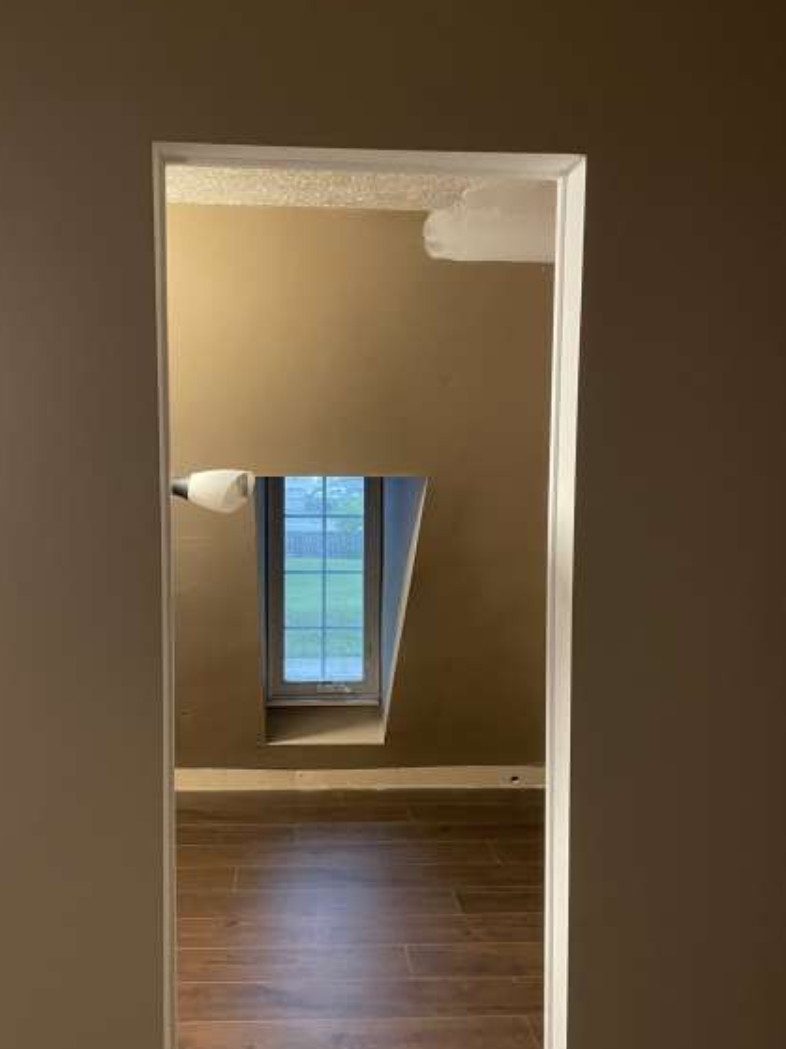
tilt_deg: -3.6
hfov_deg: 45.3
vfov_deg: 58.4
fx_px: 939
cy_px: 517
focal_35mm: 31
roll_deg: -1.0
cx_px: 336
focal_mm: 4.2
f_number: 1.6
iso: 640
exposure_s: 1/30
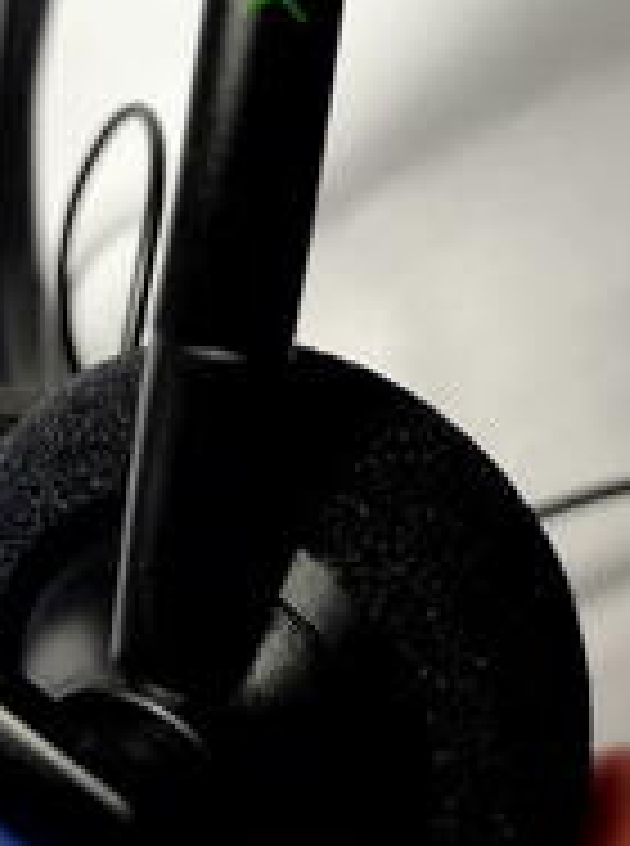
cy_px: 212
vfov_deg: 29.9
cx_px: 153
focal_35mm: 64
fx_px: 1560
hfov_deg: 22.6
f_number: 1.7
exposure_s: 1/50
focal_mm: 5.31
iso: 100
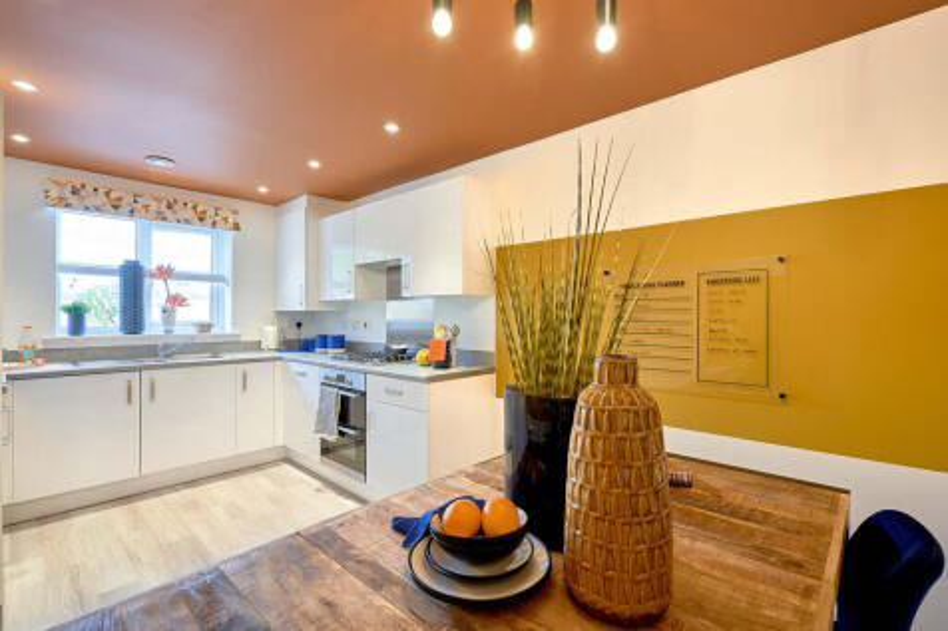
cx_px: 474
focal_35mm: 16
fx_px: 421
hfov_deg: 96.8
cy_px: 316
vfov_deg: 73.7
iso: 100
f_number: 11
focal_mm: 16
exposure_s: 1/2.5
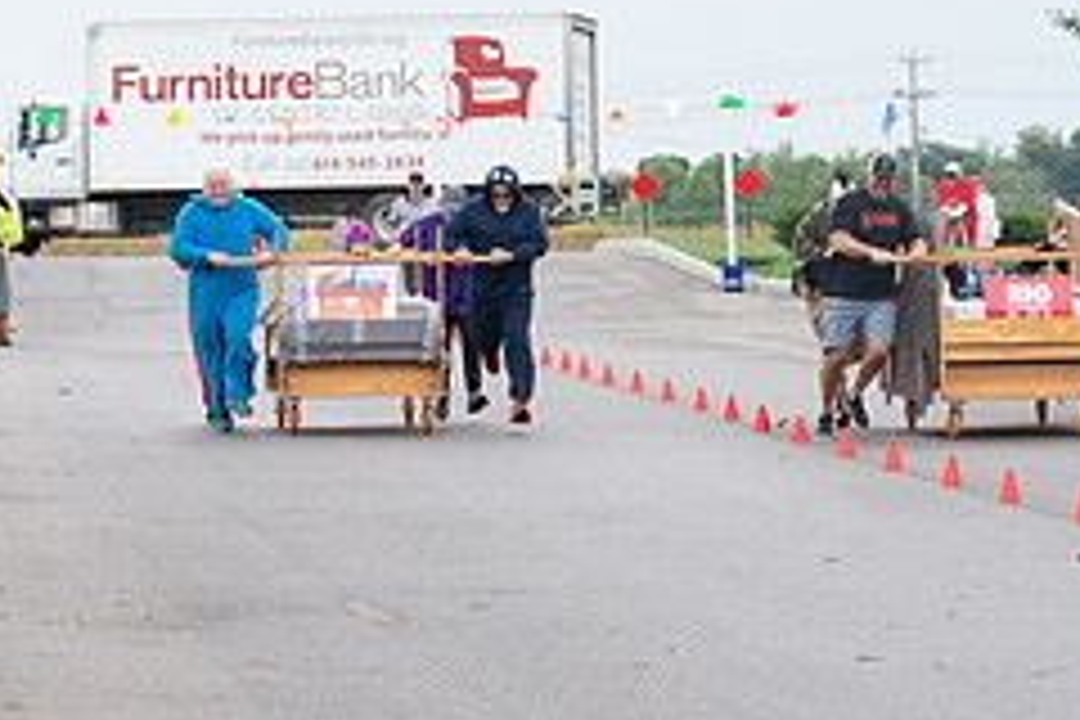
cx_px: 754
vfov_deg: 5.9
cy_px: 342
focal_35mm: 233
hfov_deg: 8.8
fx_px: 6989
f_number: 9
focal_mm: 75
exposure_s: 1/250
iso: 640
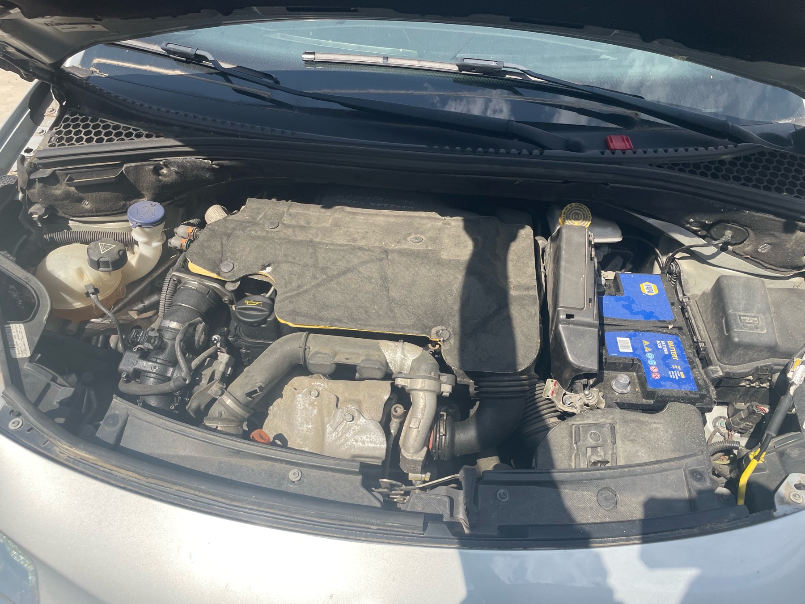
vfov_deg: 53.1
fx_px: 605
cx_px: 402
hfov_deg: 67.3
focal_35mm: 26
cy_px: 302
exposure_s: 1/1825
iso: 32
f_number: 1.6
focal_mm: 4.2
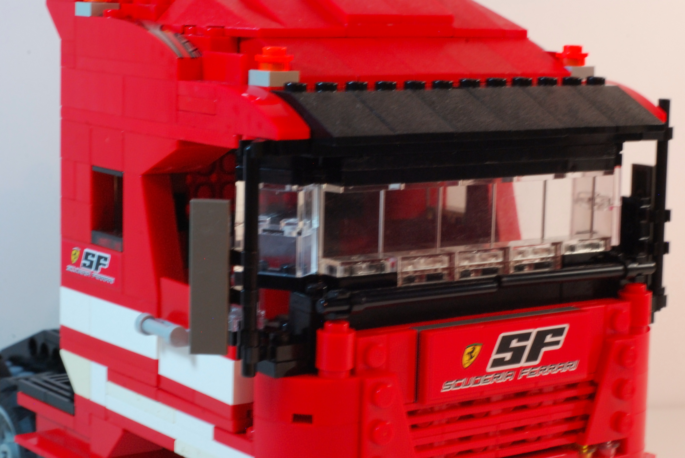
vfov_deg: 18.2
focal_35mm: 75
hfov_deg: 27.0
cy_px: 229
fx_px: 1429
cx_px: 342
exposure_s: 1/15
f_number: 14
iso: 800
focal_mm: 50
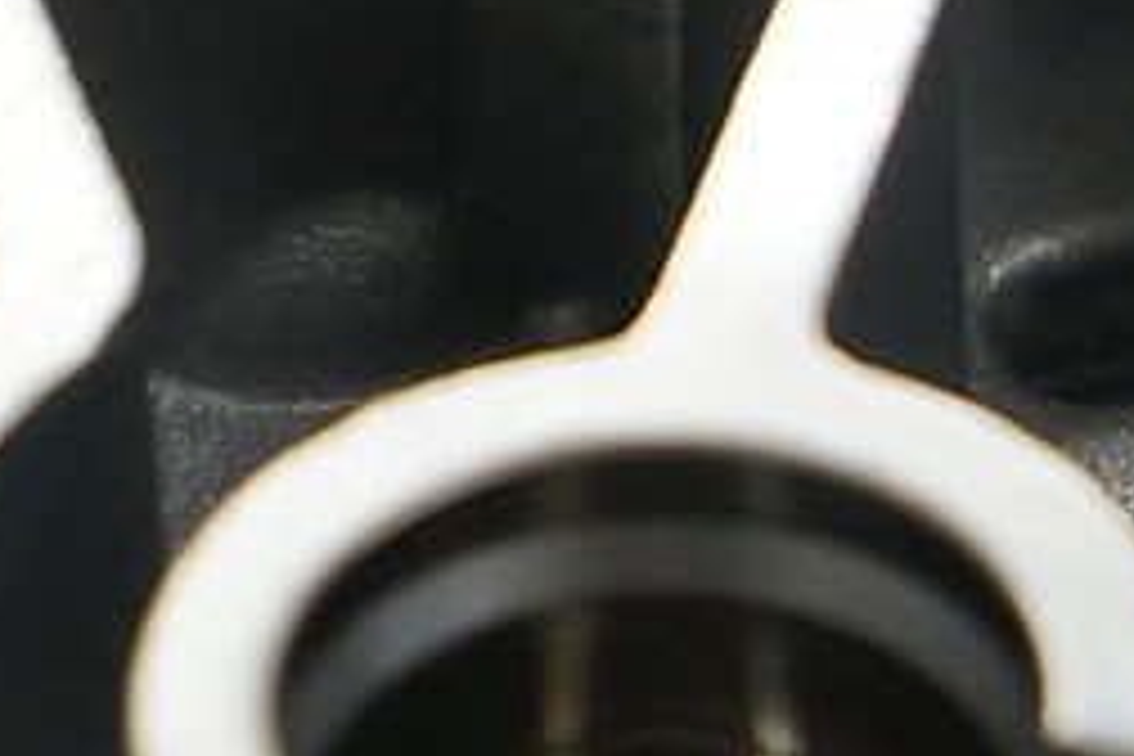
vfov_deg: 3.0
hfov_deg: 4.5
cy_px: -22
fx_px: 14419
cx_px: 310
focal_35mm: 458
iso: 640
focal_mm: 55
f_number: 5.6
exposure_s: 1/100
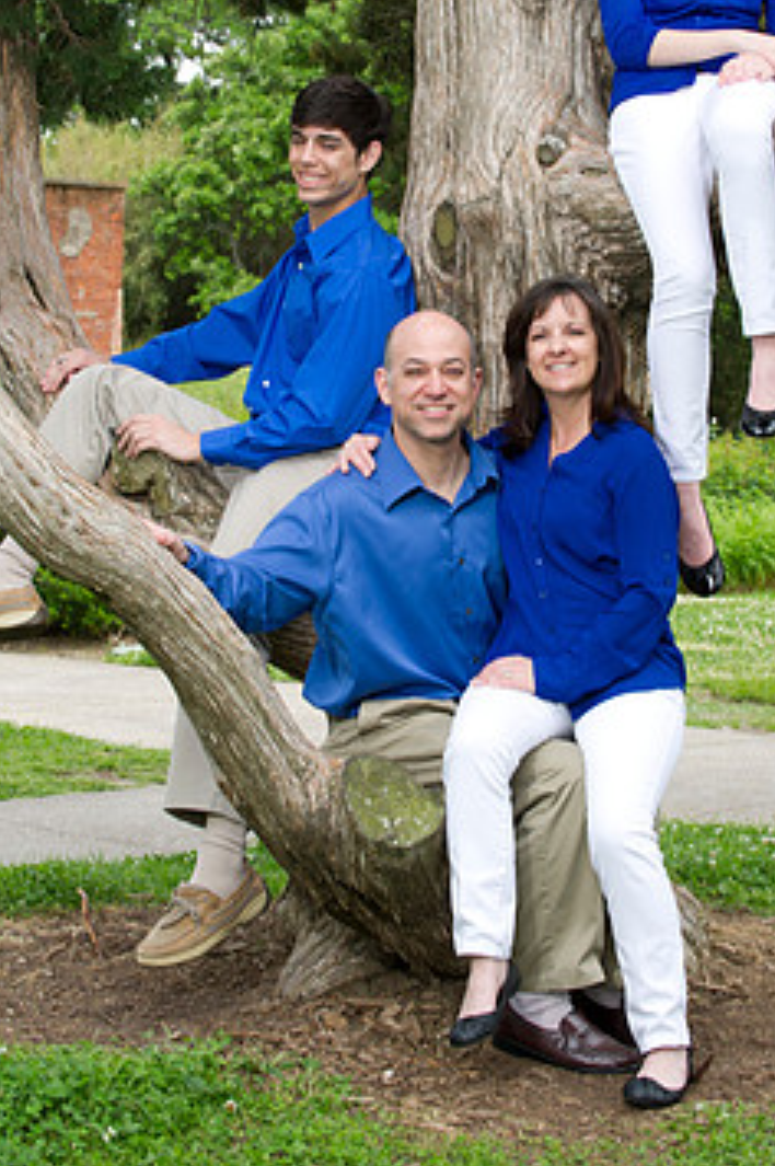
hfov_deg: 14.4
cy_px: 443
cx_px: 458
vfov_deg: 21.4
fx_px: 3073
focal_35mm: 95
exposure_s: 1/125
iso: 320
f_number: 7.1
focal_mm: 75
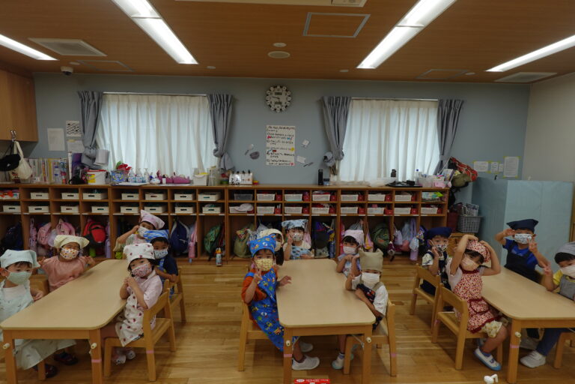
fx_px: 319
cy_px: 192
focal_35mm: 20
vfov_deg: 61.9
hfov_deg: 84.0
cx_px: 288
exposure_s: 1/80
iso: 160
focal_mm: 7.6
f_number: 5
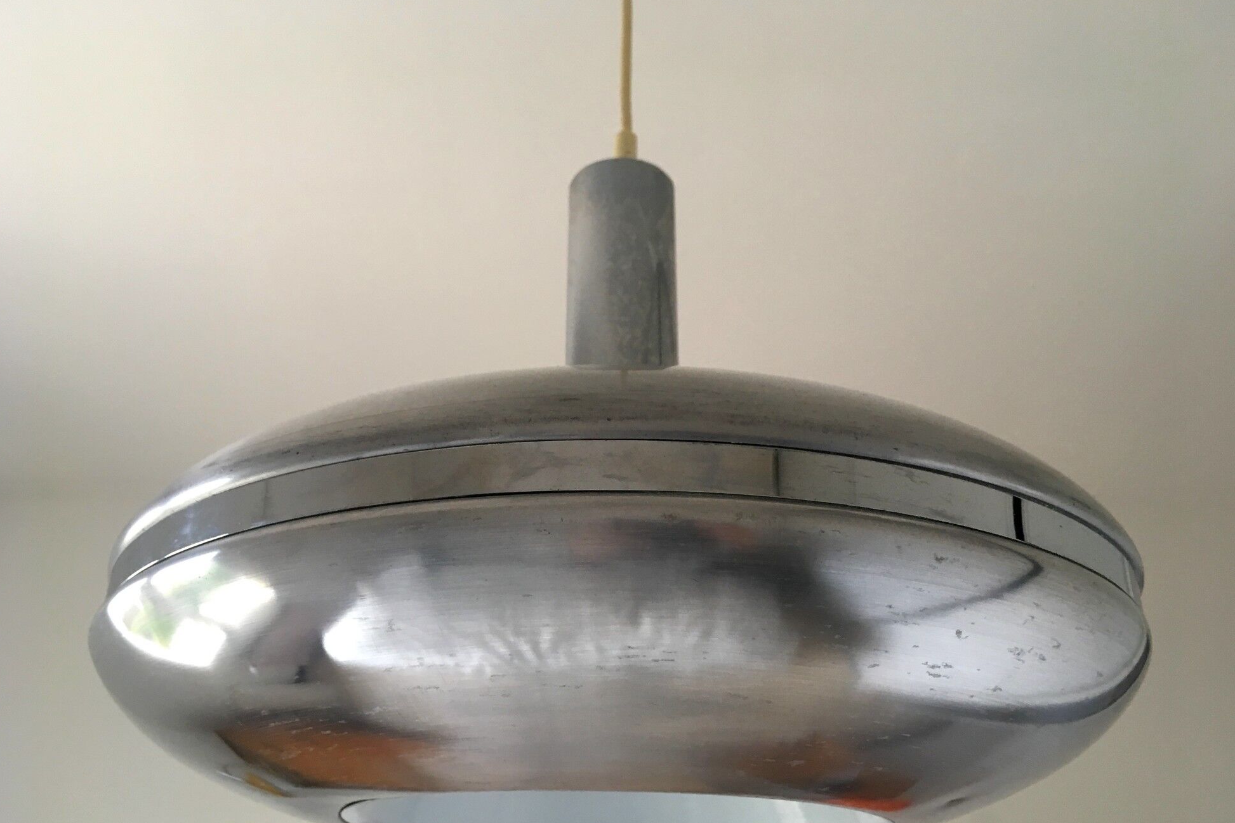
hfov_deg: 60.3
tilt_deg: +26.4
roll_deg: -1.1
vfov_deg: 42.2
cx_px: 605
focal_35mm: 31
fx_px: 1063
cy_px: 461
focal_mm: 4.15
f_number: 2.2
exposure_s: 1/33
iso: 100
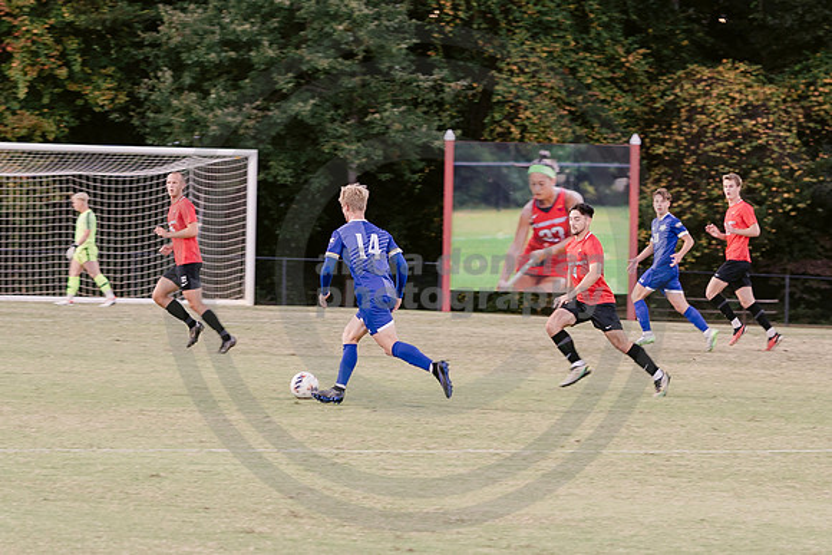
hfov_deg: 8.7
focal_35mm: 237
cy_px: 349
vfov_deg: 5.8
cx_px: 227
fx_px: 5473
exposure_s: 1/200
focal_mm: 90
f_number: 4
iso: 640
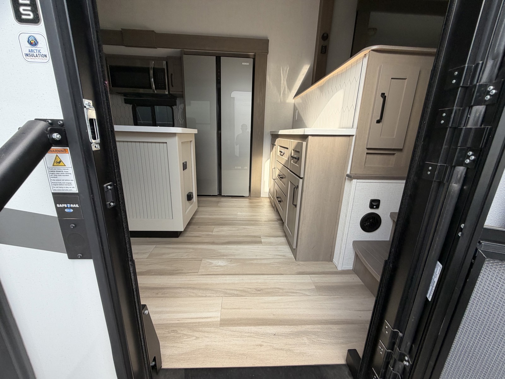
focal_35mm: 14
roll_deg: -1.8
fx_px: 204
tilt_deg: -15.0
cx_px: 252
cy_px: 190
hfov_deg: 102.1
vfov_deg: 85.7
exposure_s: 1/128
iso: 50
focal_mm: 2.22
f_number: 2.2
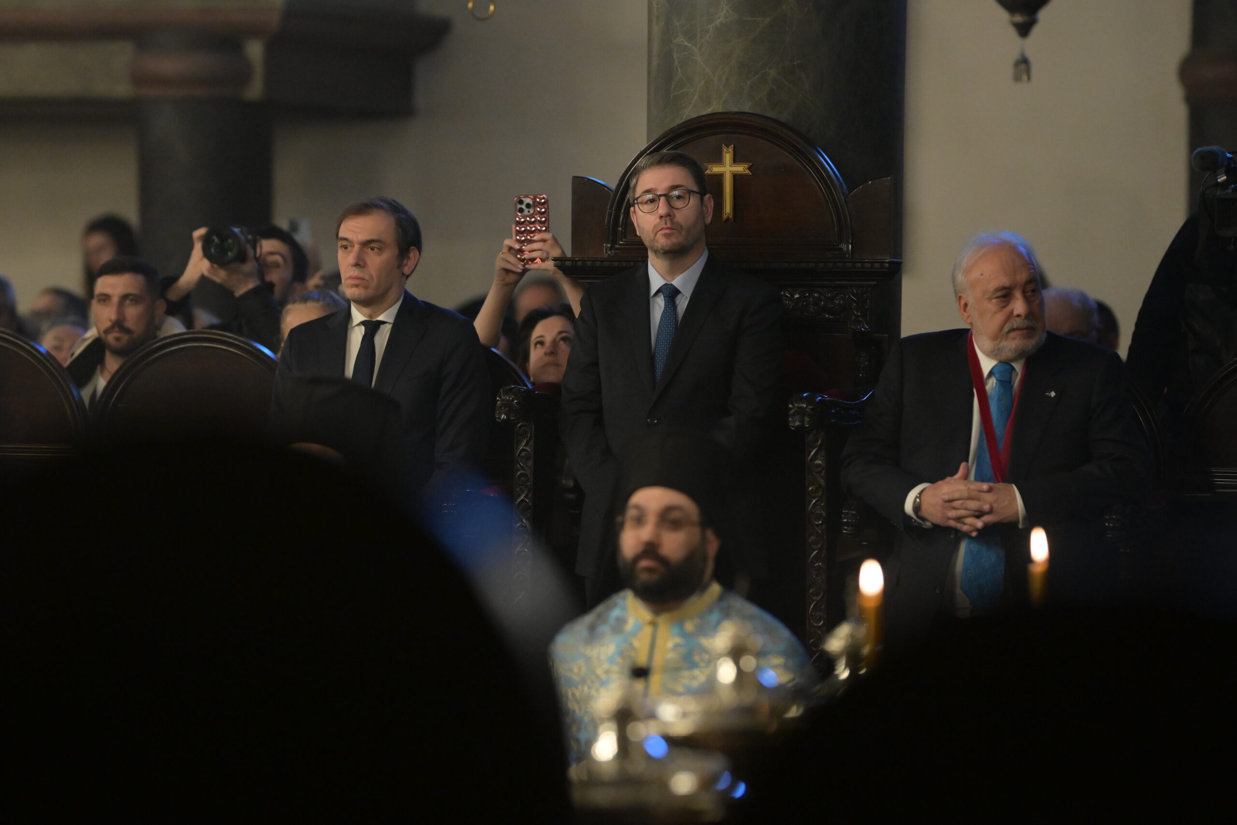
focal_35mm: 135
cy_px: 412
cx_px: 618
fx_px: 4639
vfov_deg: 10.2
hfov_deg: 15.2
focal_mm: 135
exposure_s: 1/2000
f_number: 1.8
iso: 5000
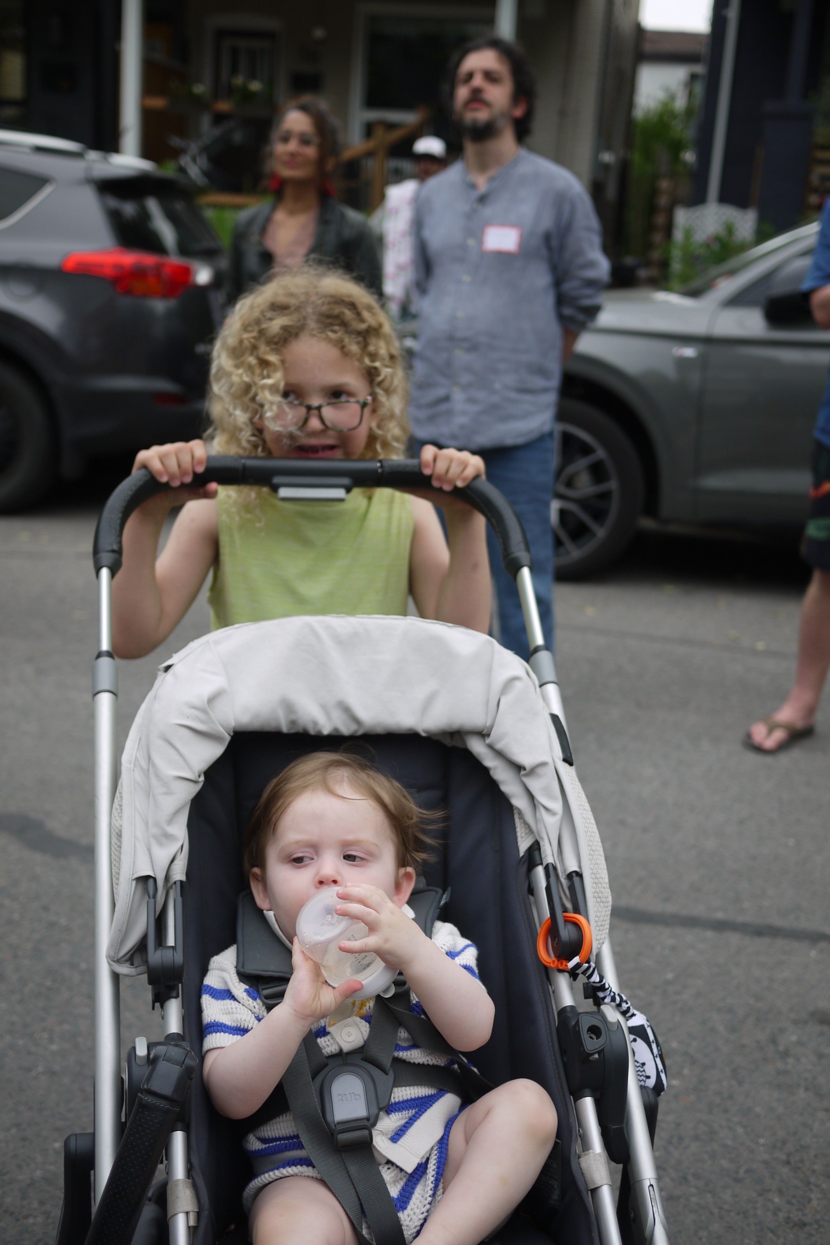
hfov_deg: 31.9
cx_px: 423
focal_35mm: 42
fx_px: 1453
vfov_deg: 46.4
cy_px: 619
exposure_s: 1/1000
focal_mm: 20
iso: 100
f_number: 2
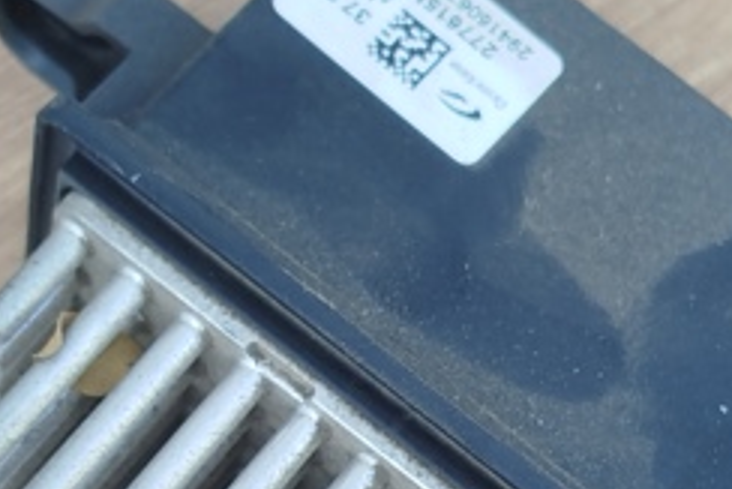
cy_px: 423
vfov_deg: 10.4
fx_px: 2665
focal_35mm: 131
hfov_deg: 15.6
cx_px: 375
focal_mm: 5.31
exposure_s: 1/100
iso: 80
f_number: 1.7
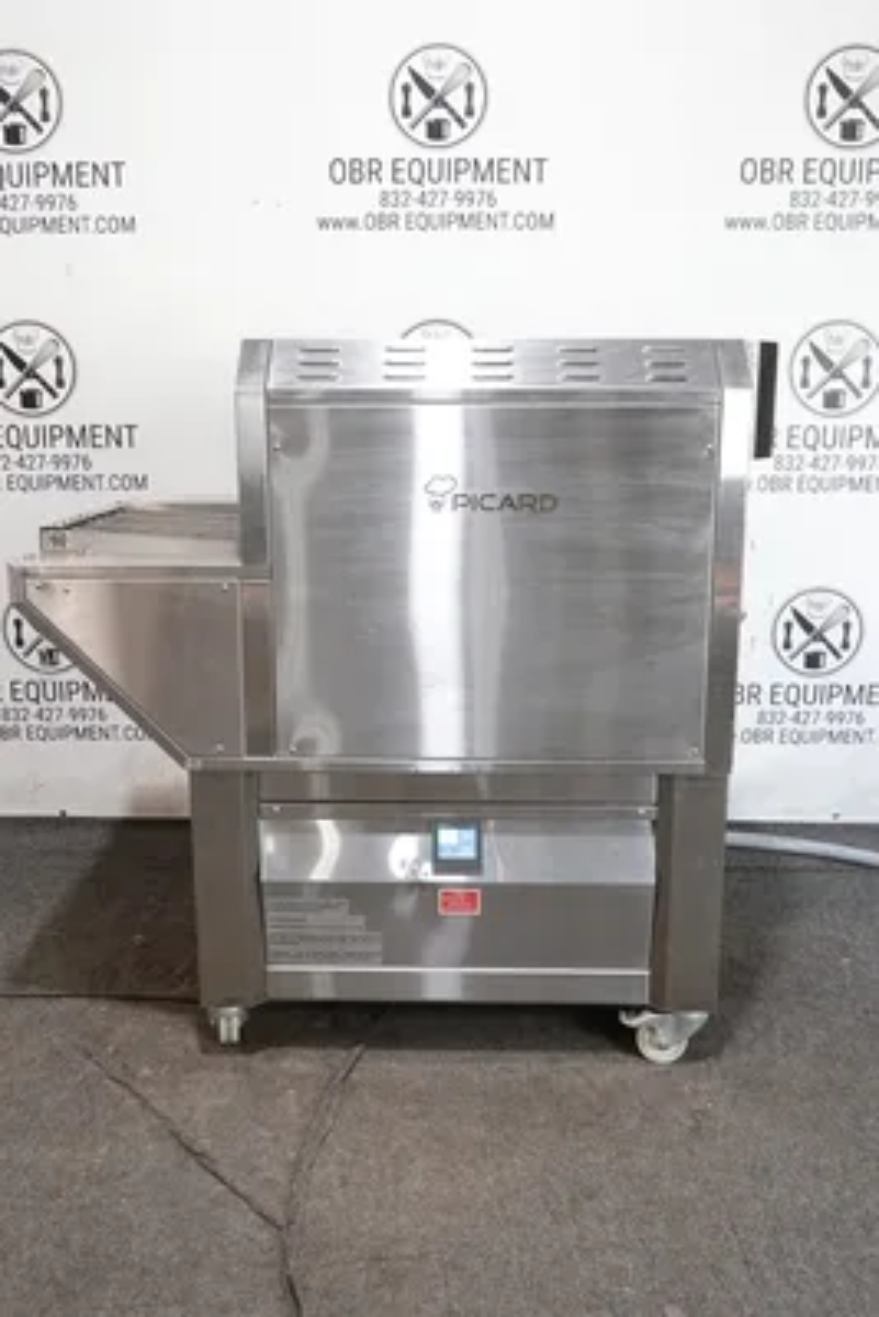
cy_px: 658
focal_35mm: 34
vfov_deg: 55.8
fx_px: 1244
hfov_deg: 38.9
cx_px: 440
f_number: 4
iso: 800
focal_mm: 12.51
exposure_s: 1/30
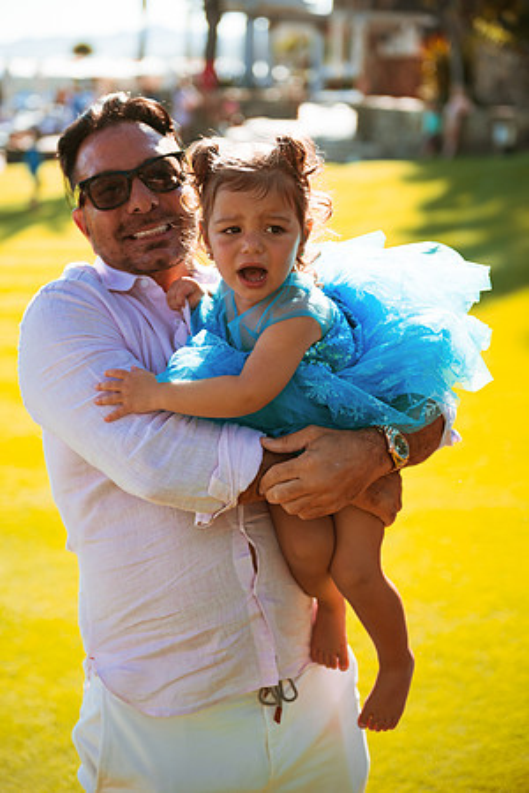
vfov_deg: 33.4
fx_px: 1322
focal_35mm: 60
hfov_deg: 22.6
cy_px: 396
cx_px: 264
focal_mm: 60
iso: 100
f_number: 2.8
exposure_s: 1/1250
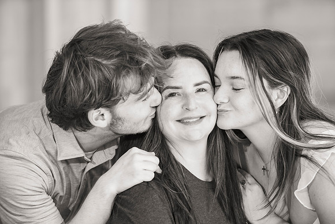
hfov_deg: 10.8
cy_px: 112
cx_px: 168
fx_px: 1768
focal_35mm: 190
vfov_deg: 7.2
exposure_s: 1/200
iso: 320
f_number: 4
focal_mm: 190
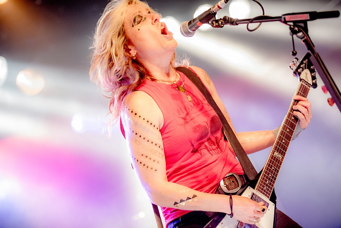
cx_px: 170
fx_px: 995
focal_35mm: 105
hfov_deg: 19.4
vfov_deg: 13.1
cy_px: 114
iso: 4000
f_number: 2.8
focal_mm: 105
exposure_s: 1/100
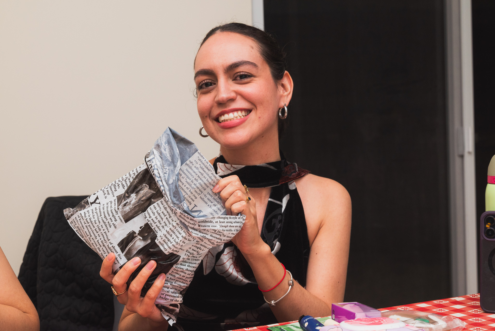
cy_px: 166
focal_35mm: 53
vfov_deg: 25.5
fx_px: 729
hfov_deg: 37.5
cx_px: 248
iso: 800
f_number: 7.1
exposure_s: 1/125
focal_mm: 53
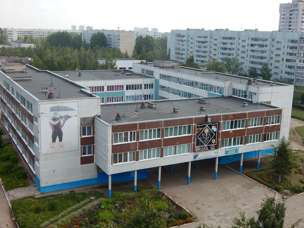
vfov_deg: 33.6
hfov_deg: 43.9
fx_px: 378
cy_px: 114
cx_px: 152
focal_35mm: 43
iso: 125
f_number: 3.6
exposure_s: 1/800
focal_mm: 7.7
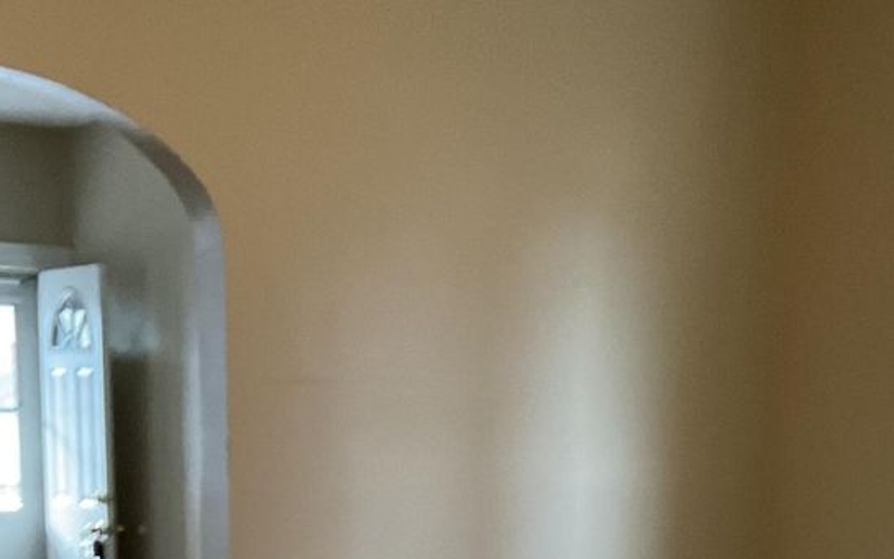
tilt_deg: -11.5
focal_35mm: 77
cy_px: 761
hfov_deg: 26.8
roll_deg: -1.2
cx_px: 499
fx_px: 1877
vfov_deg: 15.9
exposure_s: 1/40
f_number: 1.8
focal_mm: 3
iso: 250
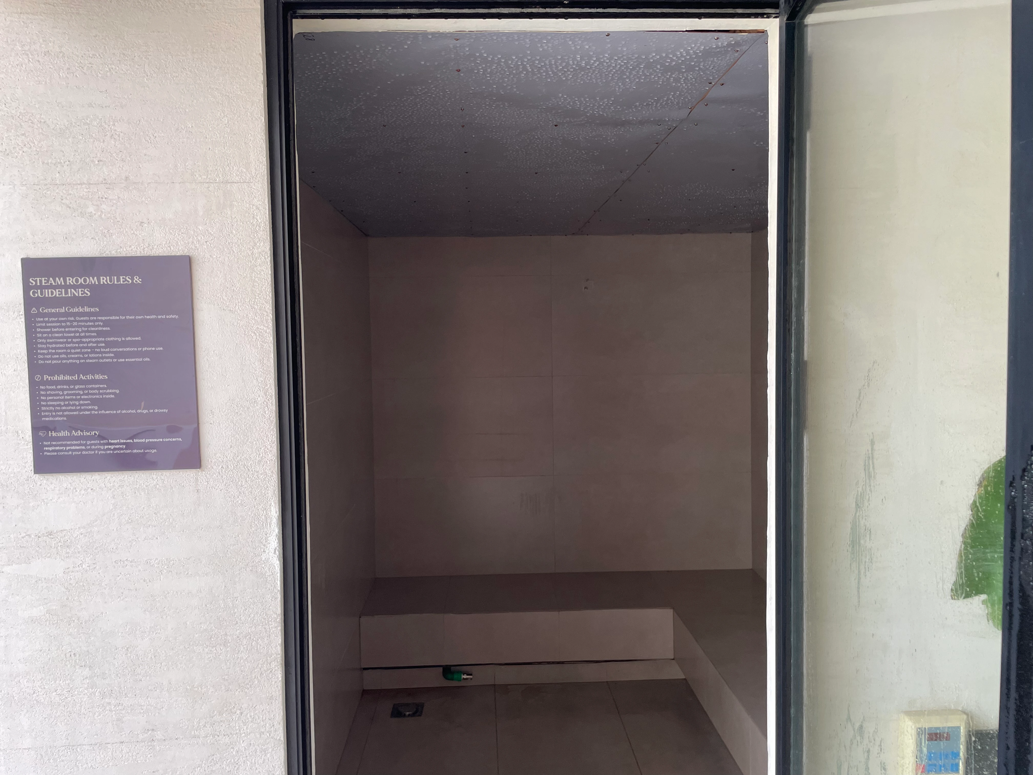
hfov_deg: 67.3
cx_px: 516
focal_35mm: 26
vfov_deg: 53.1
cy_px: 388
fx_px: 776
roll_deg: +1.3
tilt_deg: -3.3
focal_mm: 4.2
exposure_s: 1/121
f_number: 1.6
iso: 100
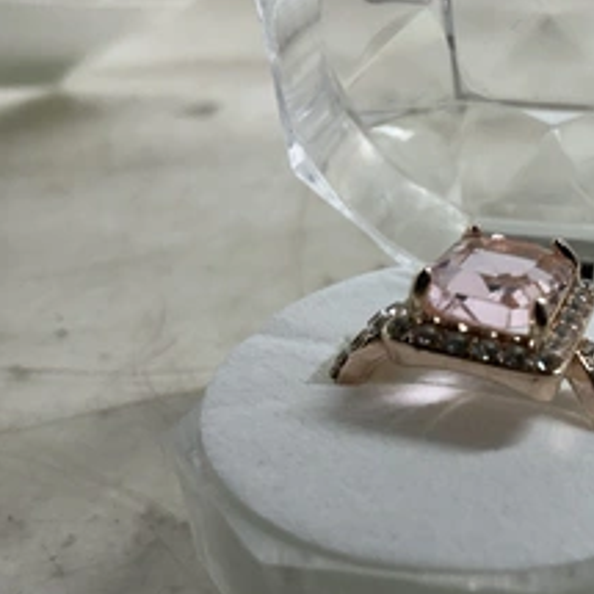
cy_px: 359
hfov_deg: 34.8
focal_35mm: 46
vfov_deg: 36.6
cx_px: 528
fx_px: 893
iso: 40
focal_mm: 3
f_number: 1.8
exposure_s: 1/120
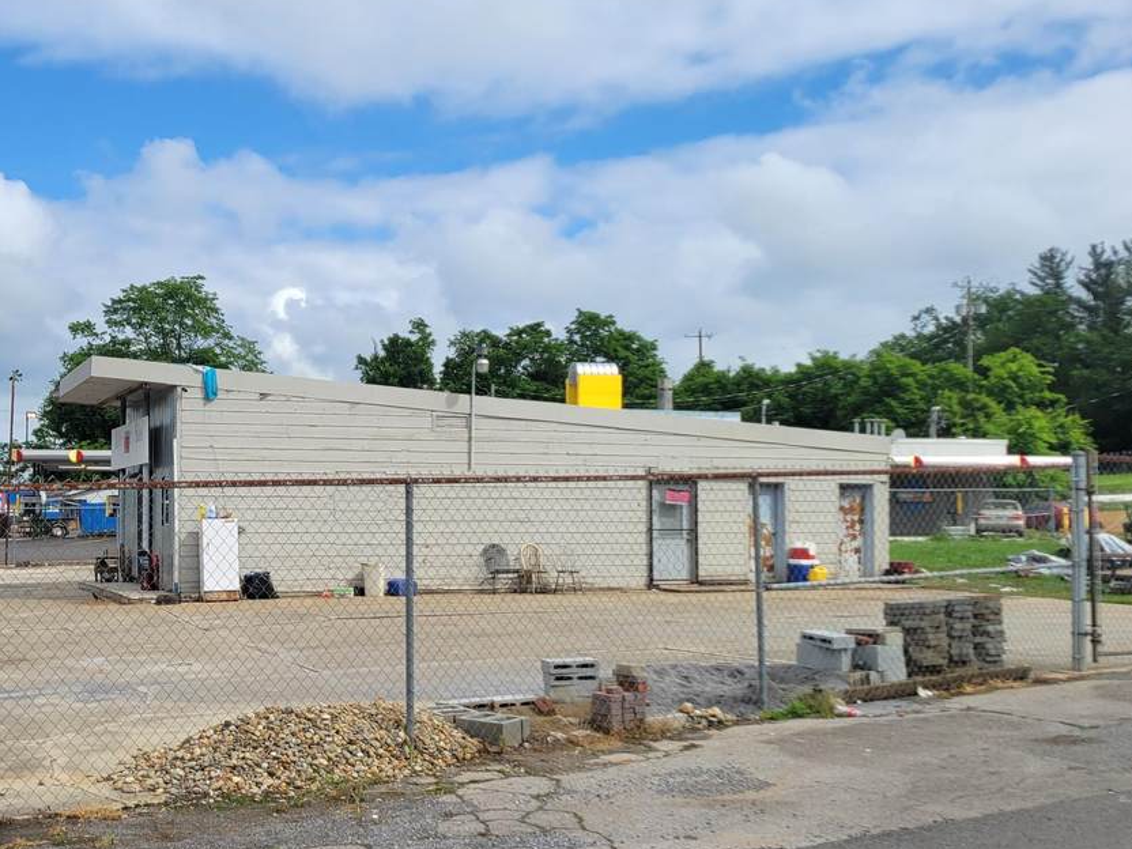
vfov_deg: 35.9
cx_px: 303
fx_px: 1308
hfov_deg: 45.4
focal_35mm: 40
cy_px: 463
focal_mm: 5.4
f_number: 1.8
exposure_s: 1/2593
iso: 40
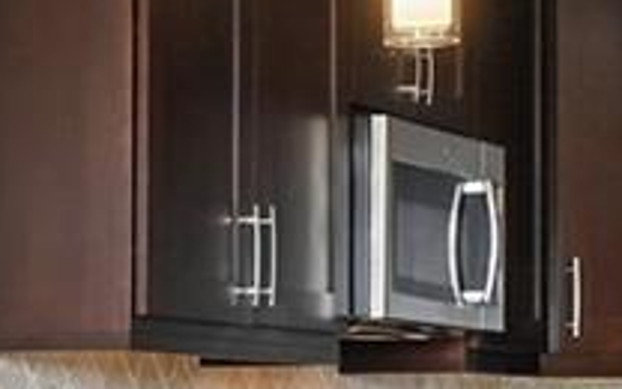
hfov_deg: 11.4
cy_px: 459
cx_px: 129
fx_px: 3118
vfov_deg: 7.1
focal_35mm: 184
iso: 400
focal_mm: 23.5
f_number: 10
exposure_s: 1/60
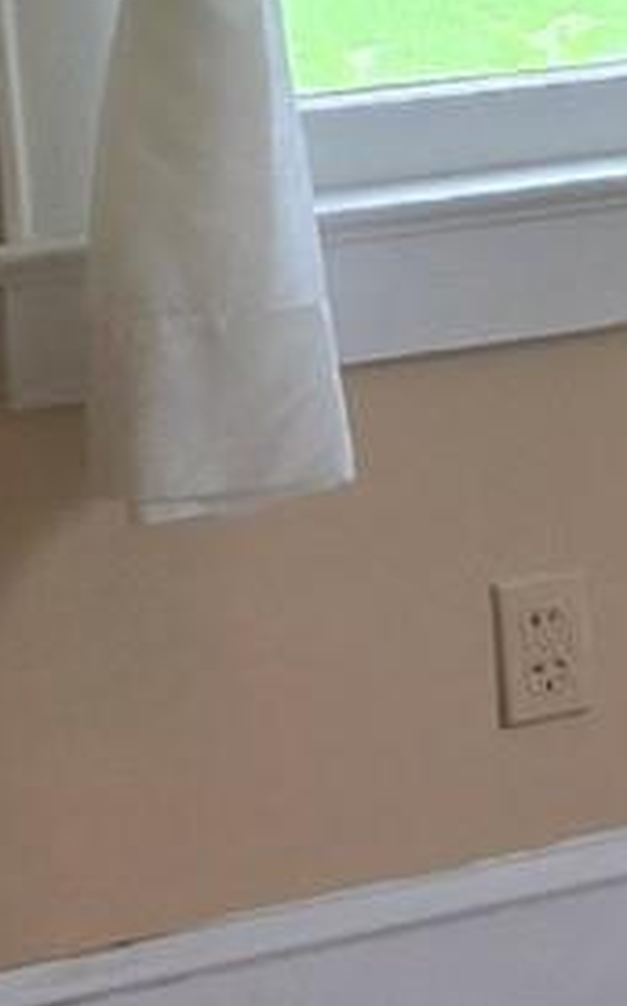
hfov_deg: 6.5
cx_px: 1947
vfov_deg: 11.6
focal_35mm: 181
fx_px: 4959
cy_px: 262
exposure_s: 1/120
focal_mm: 5.4
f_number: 1.8
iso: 80
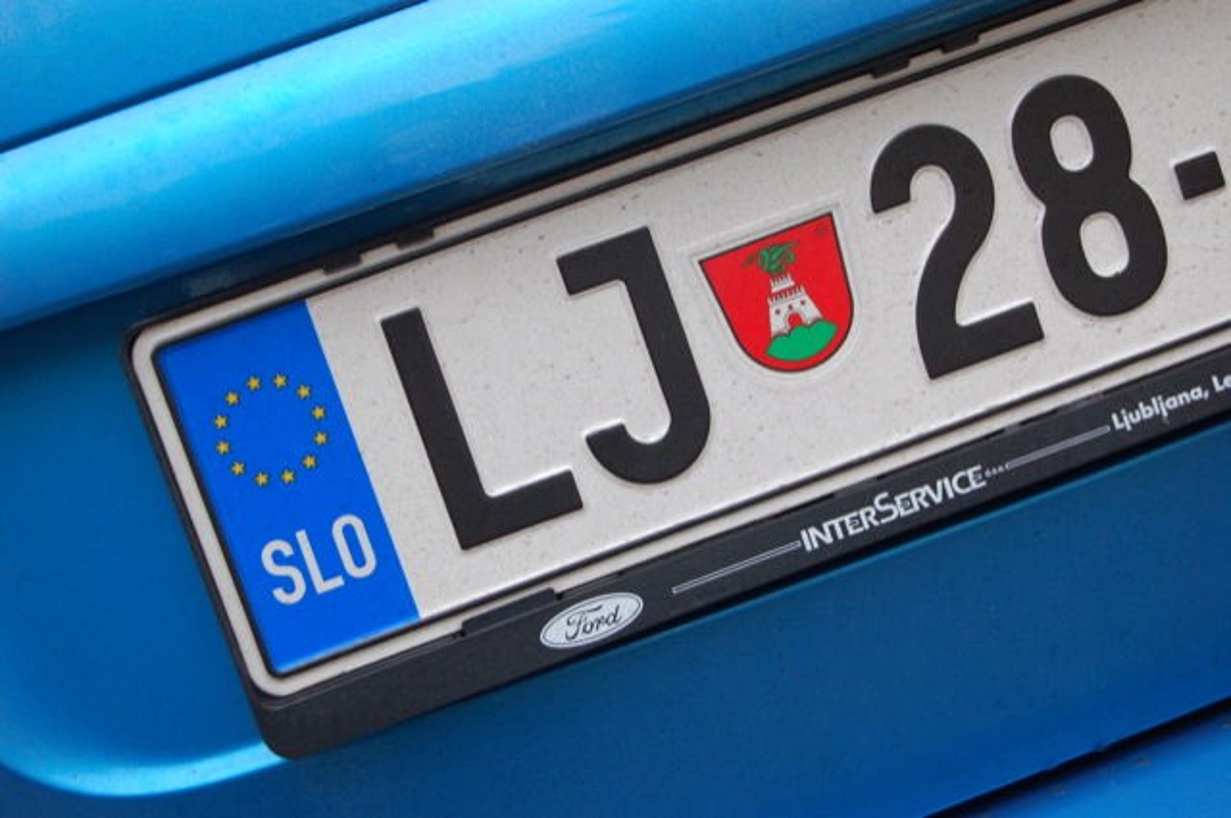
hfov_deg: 26.0
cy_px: 409
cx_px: 616
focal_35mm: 78
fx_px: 2664
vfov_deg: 17.4
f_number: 5.6
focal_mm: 52
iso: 800
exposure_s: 1/125
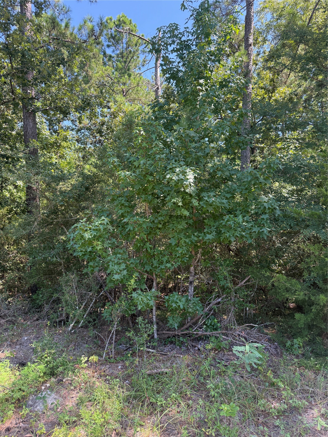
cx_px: 164
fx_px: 303
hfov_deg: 56.8
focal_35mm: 24
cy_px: 218
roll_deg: -3.0
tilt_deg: +0.9
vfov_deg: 71.6
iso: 100
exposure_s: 1/461
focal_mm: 6.76
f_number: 1.78
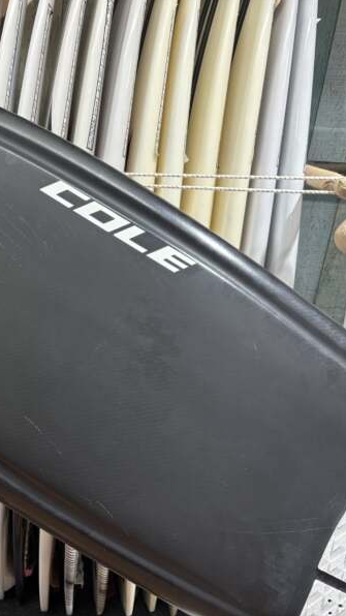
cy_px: 307
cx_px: 5
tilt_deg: -18.3
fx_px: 620
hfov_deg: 29.3
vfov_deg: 52.8
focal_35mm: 38
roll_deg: -3.7
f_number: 1.6
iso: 125
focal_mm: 5.96
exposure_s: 1/100
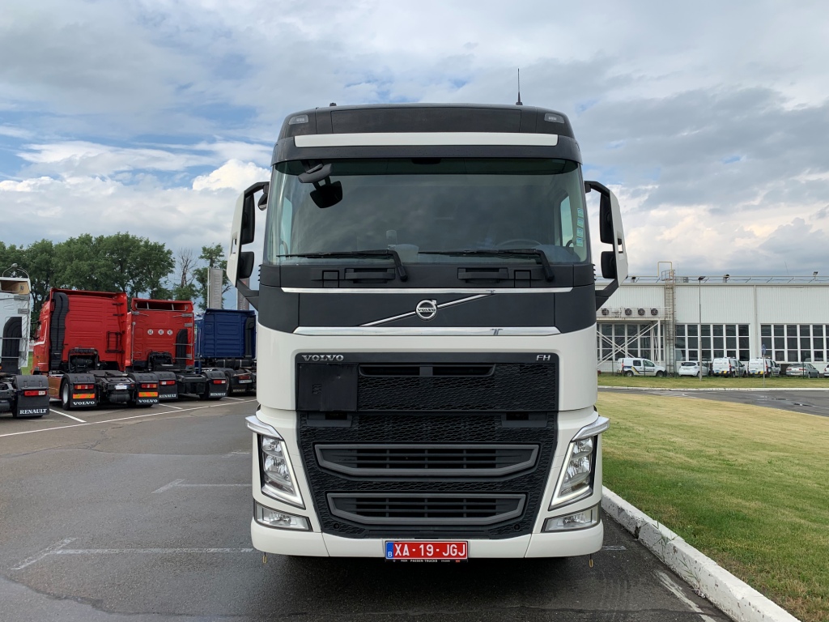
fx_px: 623
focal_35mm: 26
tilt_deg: +2.8
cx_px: 414
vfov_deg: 53.1
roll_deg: -0.7
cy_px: 311
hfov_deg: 67.3
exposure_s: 1/1845
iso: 25
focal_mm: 4.25
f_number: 1.8
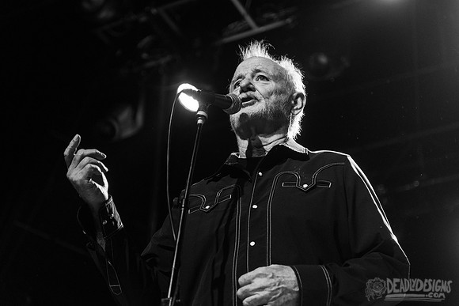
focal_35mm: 77
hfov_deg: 26.2
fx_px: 984
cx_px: 243
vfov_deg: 17.7
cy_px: 137
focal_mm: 70
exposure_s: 1/400
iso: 2500
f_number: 3.2
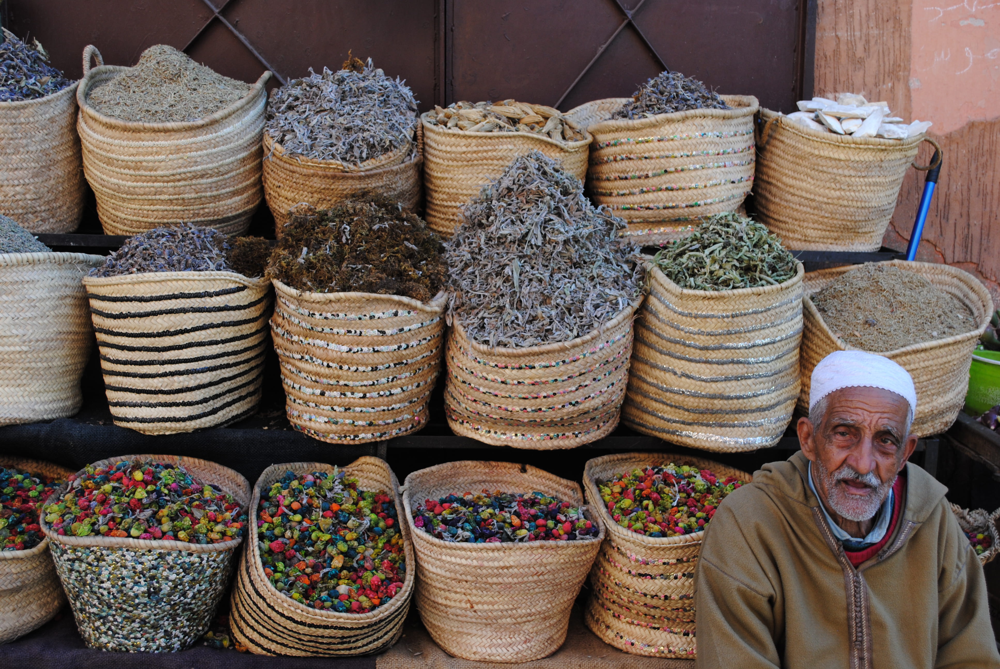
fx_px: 1251
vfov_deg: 29.9
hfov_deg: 43.6
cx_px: 500
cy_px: 334
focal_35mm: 45
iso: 200
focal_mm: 30
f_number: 5
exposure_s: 1/100
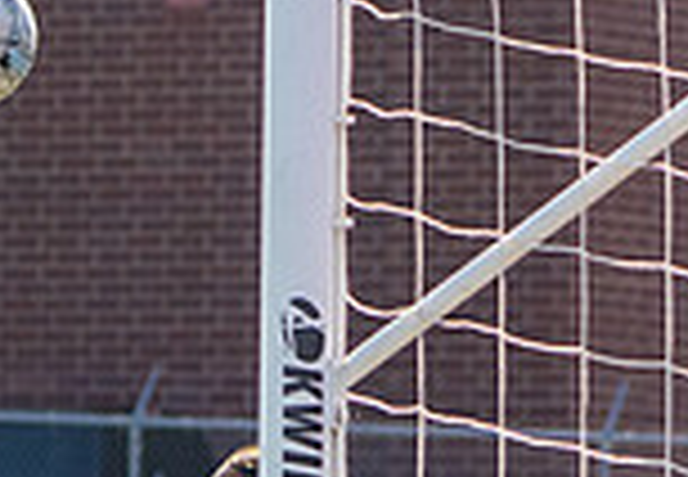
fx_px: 14024
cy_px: 844
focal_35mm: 725
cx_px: -328
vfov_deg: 1.9
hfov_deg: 2.8
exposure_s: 1/1250
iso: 640
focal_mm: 140
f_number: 6.3
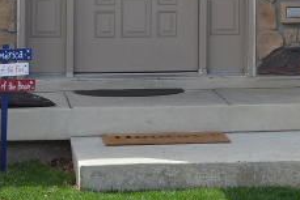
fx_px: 1620
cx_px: 375
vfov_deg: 6.9
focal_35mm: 194
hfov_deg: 10.4
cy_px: -177
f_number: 6.3
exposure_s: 1/160
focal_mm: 29
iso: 100
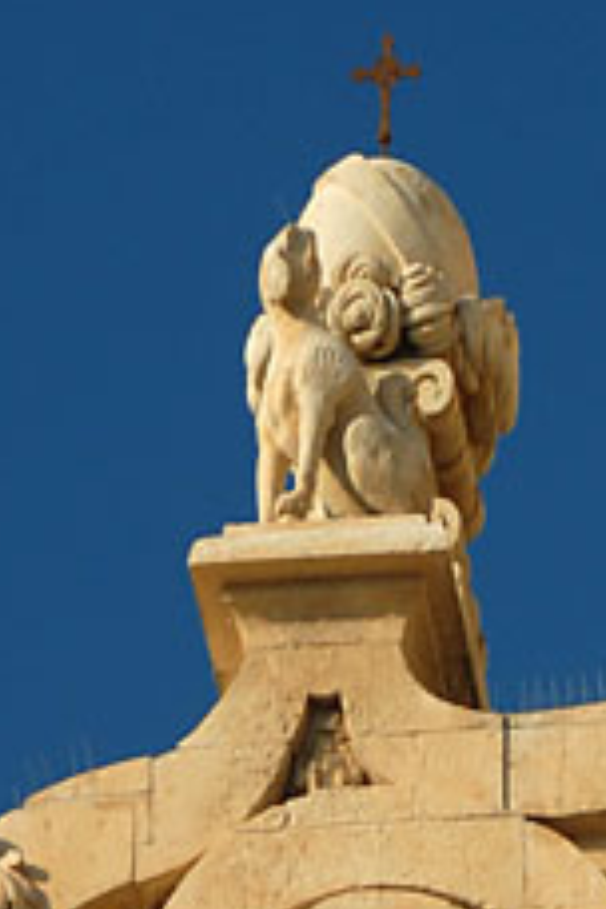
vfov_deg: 6.3
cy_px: 36
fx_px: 8256
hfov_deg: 4.2
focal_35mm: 327
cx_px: 616
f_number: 5
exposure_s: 1/500
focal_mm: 80
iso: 200
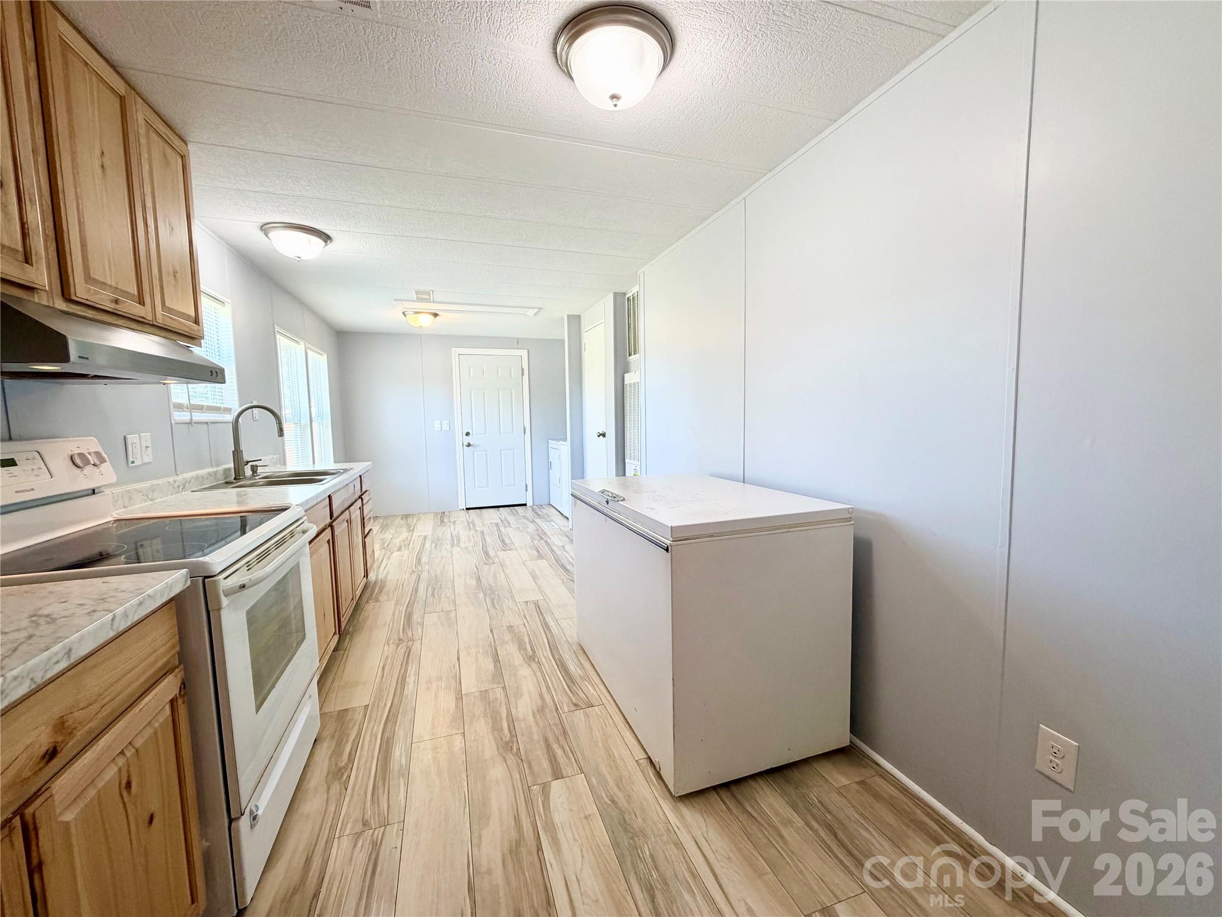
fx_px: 494
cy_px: 458
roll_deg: +1.5
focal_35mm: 14
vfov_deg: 85.7
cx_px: 611
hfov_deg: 102.1
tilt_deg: -5.2
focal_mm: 2.22
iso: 160
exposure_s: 1/120
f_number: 2.2
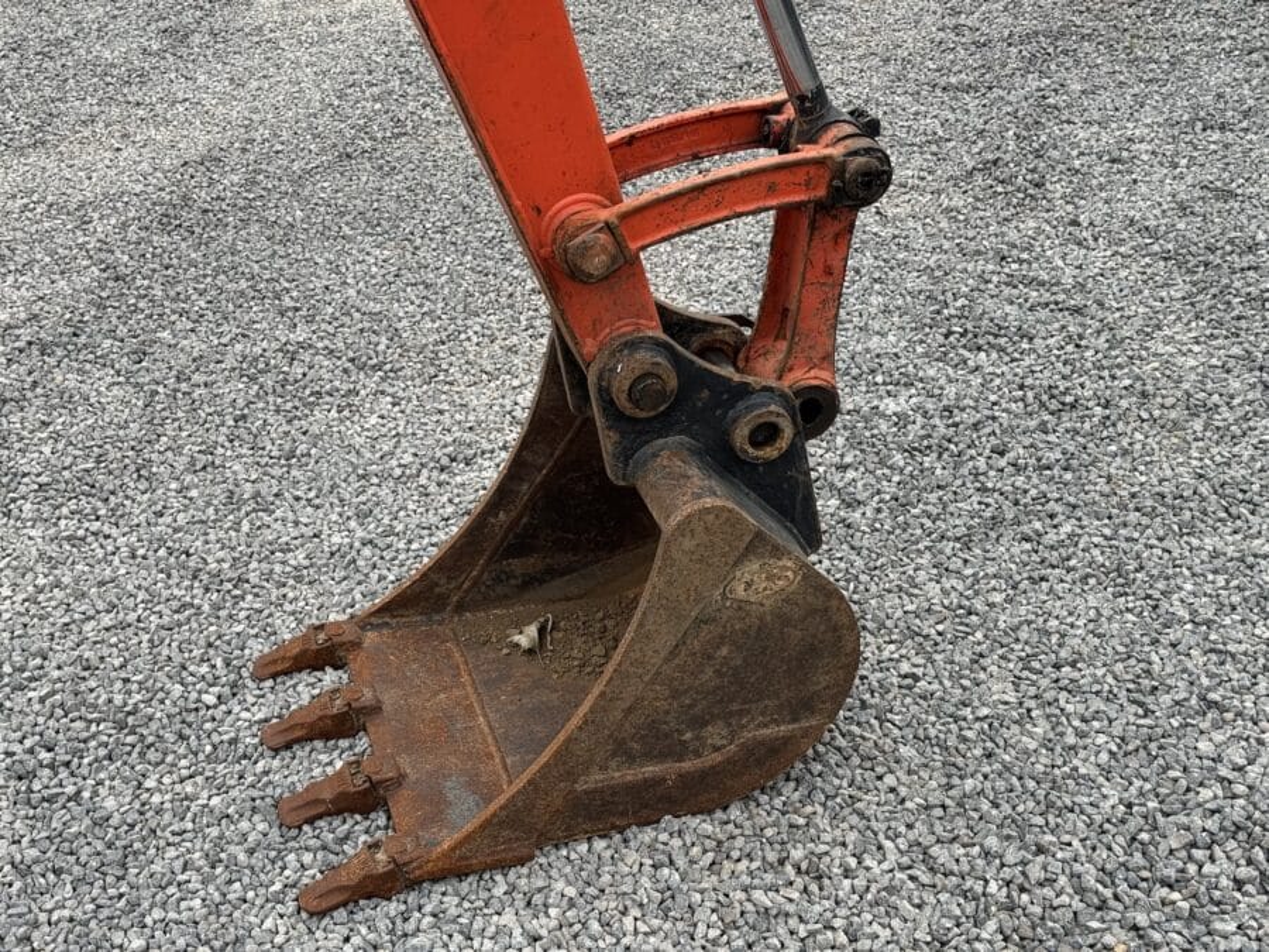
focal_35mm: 48
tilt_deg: -32.9
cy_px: 476
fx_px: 1760
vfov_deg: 30.3
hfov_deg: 39.7
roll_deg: +1.5
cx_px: 634
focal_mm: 6.76
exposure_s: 1/1011
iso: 64
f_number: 1.78
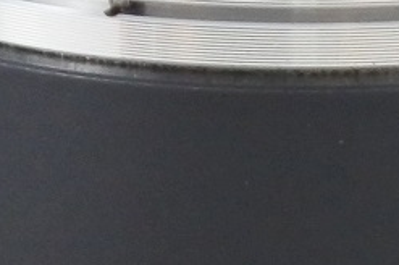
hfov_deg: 5.0
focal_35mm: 415
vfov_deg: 3.3
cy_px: 372
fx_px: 4594
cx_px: 301
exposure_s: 1/125
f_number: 4.8
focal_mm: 22.3
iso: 800
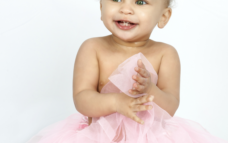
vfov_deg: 11.7
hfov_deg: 18.6
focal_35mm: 112
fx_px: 696
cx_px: 126
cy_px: 81
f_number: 20
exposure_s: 1/80
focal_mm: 60
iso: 160
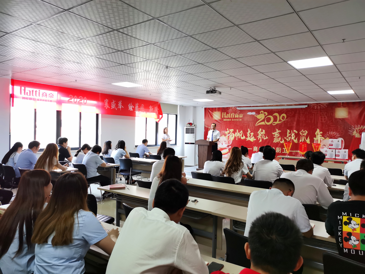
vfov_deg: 51.4
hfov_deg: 65.3
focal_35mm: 27
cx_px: 182
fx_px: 285
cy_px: 137
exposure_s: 1/120
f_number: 1.8
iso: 400
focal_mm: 5.58
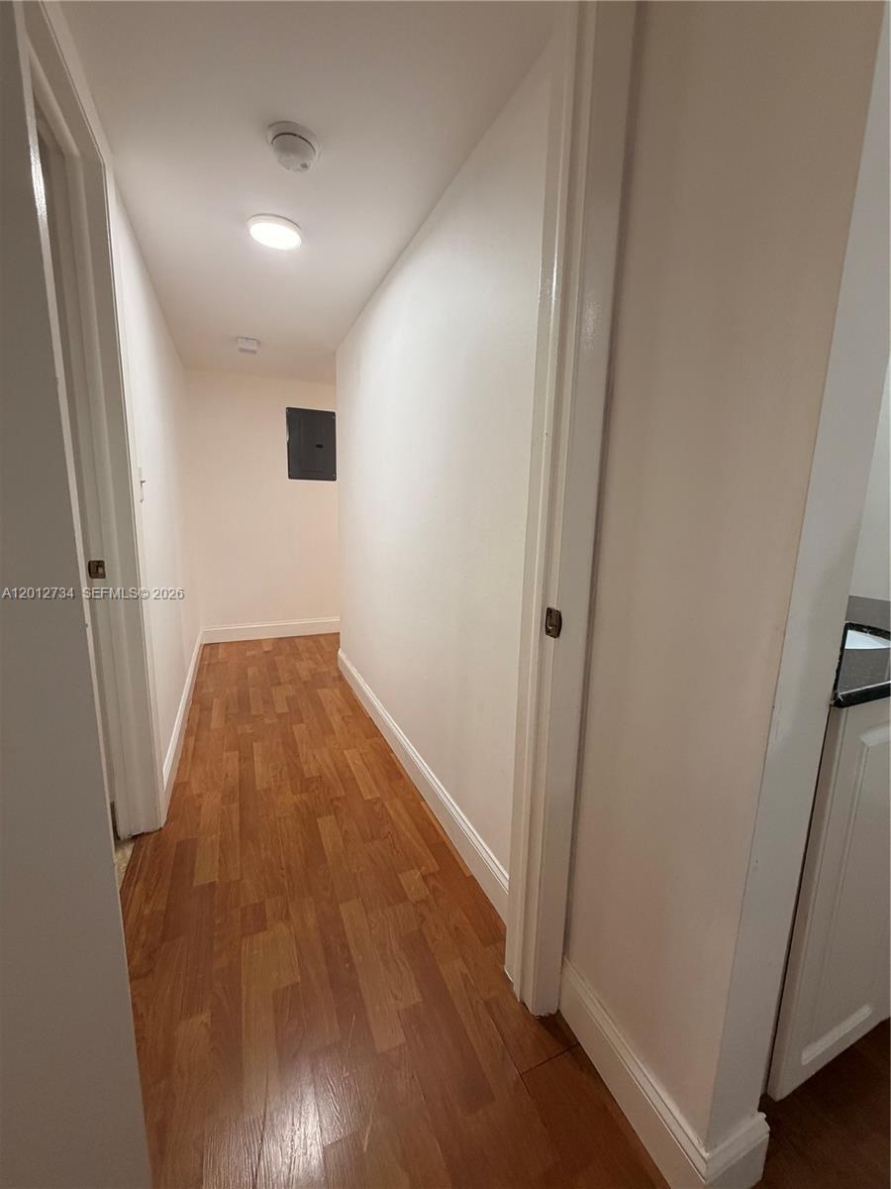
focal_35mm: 14
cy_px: 594
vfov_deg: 102.1
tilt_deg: -8.2
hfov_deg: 85.7
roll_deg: +1.0
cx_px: 446
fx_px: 480
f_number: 2.2
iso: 320
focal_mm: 2.22
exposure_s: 1/120
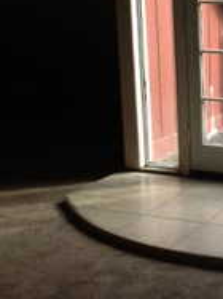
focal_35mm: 90
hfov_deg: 15.6
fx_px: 774
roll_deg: +0.9
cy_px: 120
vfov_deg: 21.8
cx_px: 285
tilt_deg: -7.7
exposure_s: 1/155
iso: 50
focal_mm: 4.28
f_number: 2.4
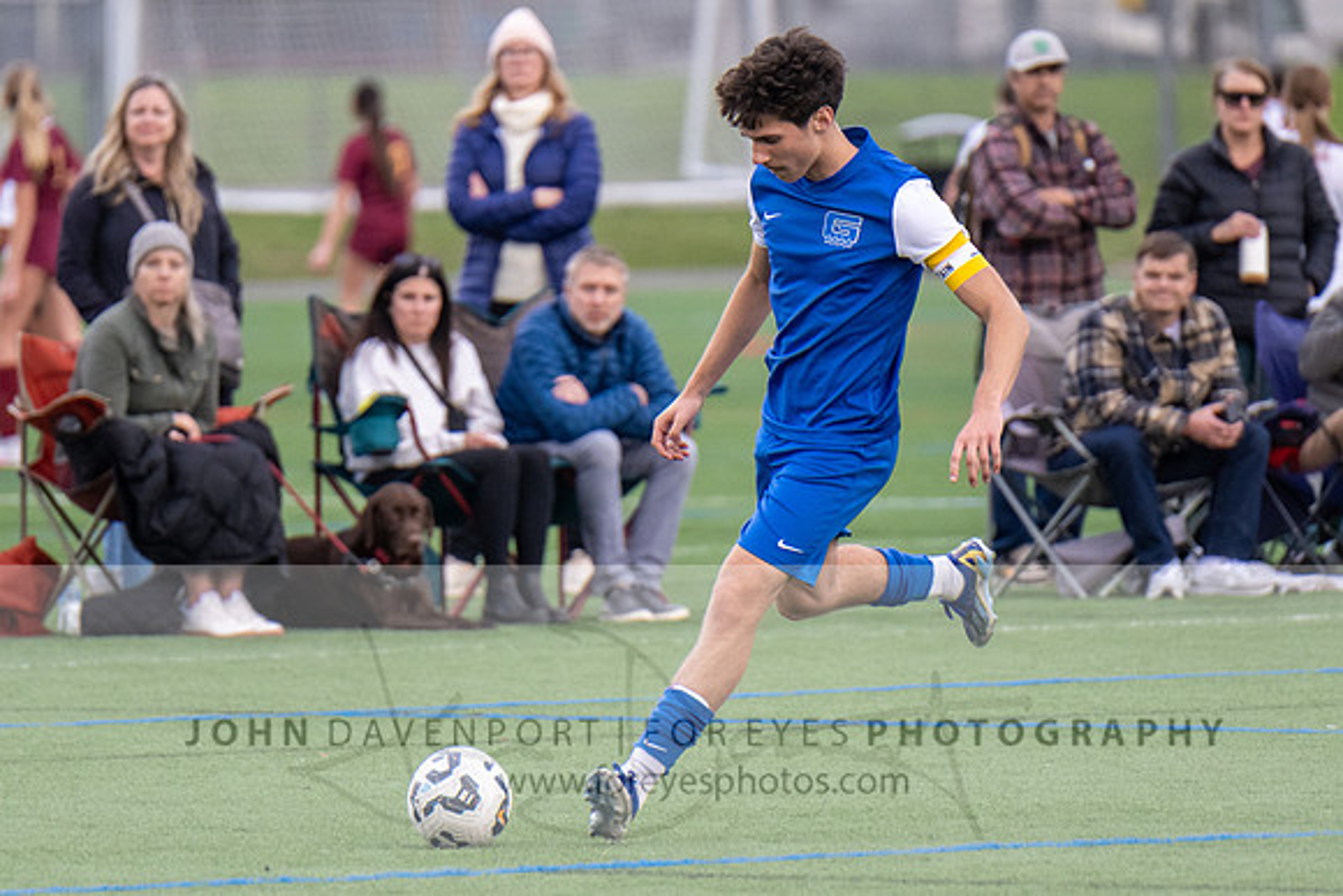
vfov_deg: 2.2
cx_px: 580
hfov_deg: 3.4
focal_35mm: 614
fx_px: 22922
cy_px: 412
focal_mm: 400
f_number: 5.6
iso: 2200
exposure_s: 1/1000
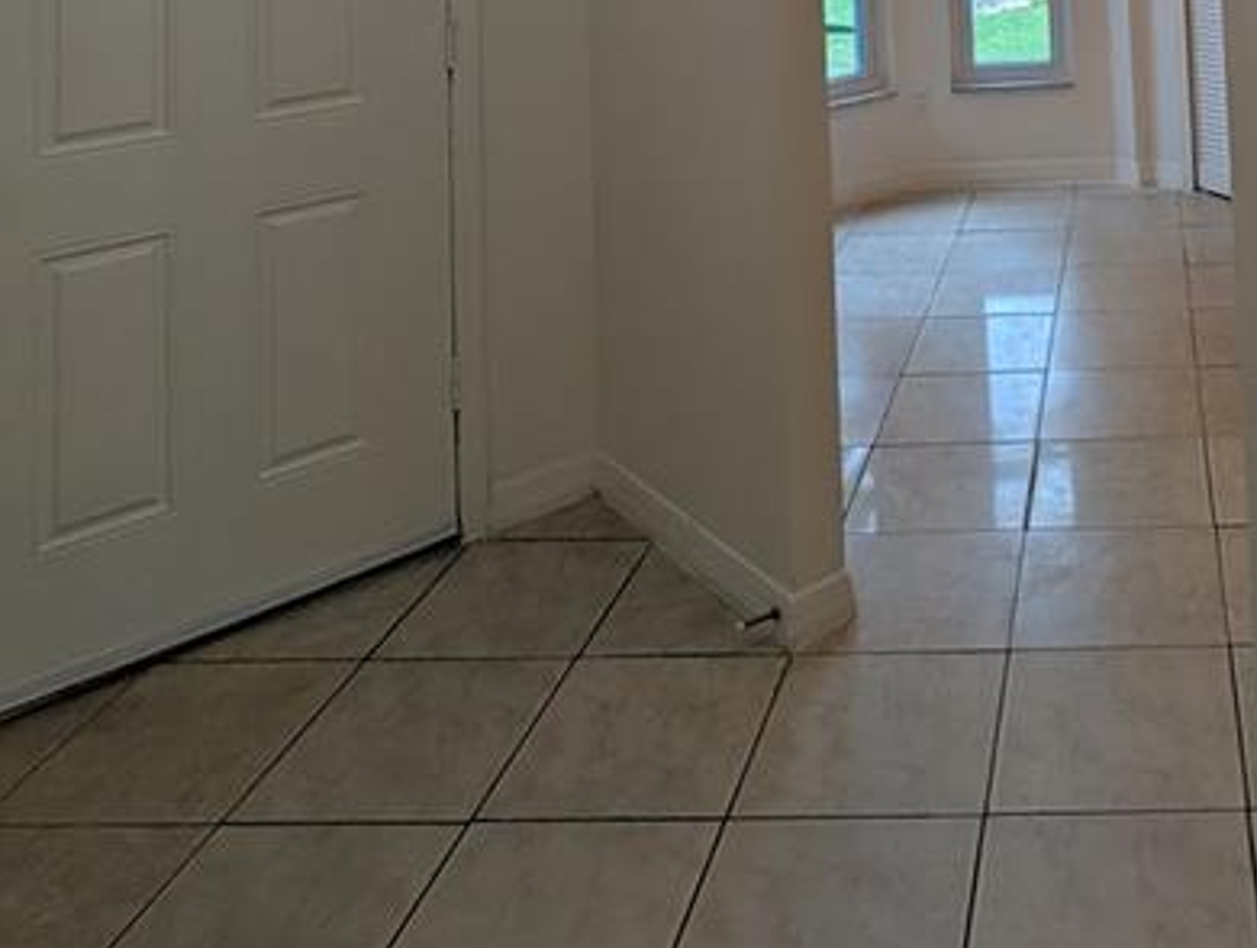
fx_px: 1237
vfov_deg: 32.0
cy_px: -284
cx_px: 1073
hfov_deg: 49.4
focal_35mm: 34
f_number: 2.2
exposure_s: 1/120
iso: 57
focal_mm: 1.95
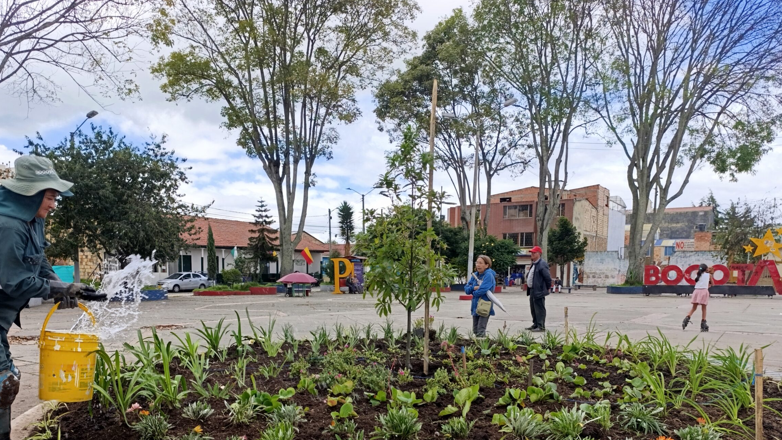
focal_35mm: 28
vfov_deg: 40.4
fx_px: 581
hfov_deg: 67.9
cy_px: 328
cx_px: 378
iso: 50
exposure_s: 1/209
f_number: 1.6
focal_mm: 6.14
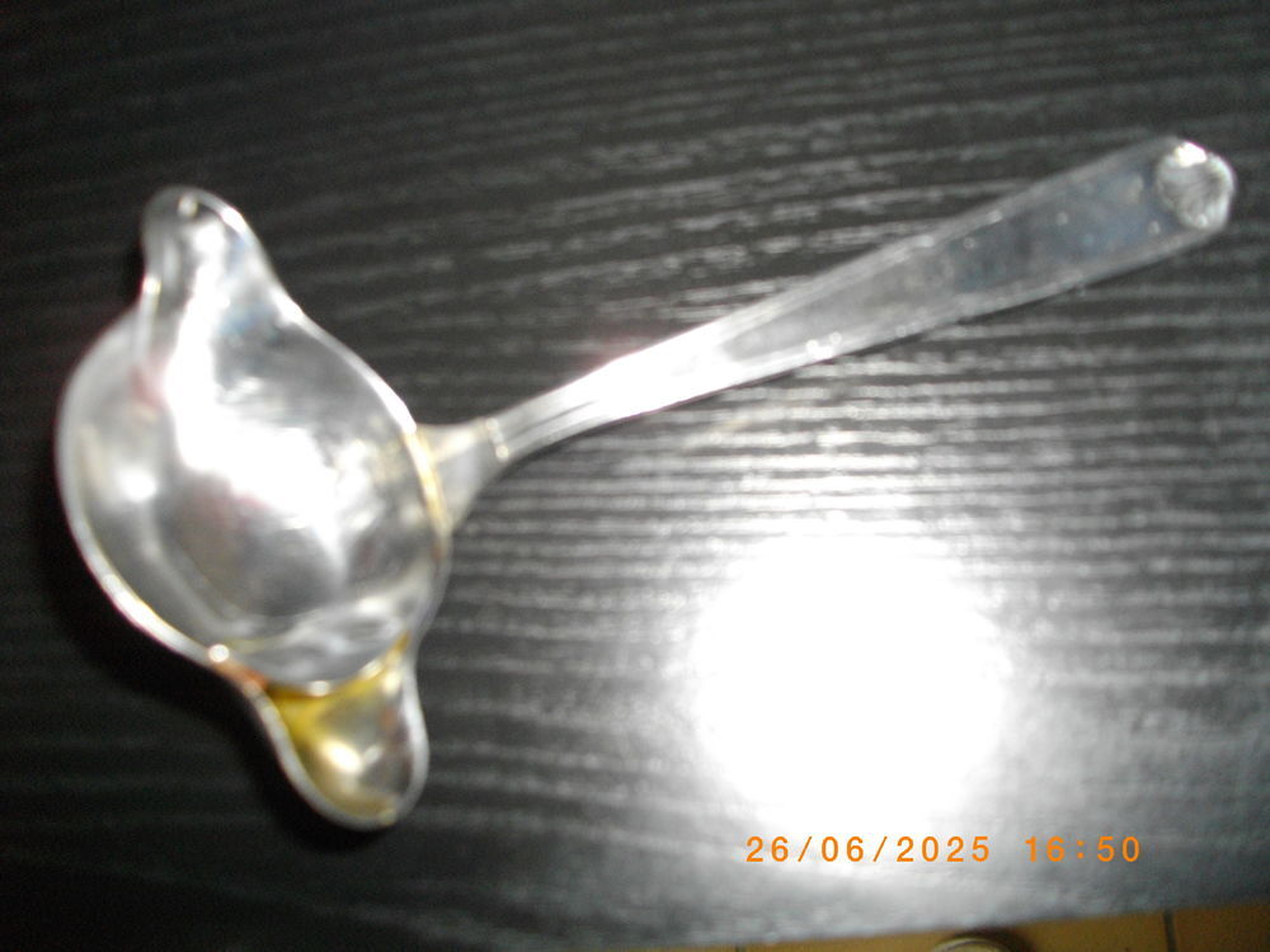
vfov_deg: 44.2
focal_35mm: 32
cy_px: 476
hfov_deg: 56.8
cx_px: 635
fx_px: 1174
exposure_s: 1/50
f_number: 2.9
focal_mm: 5.7
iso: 200
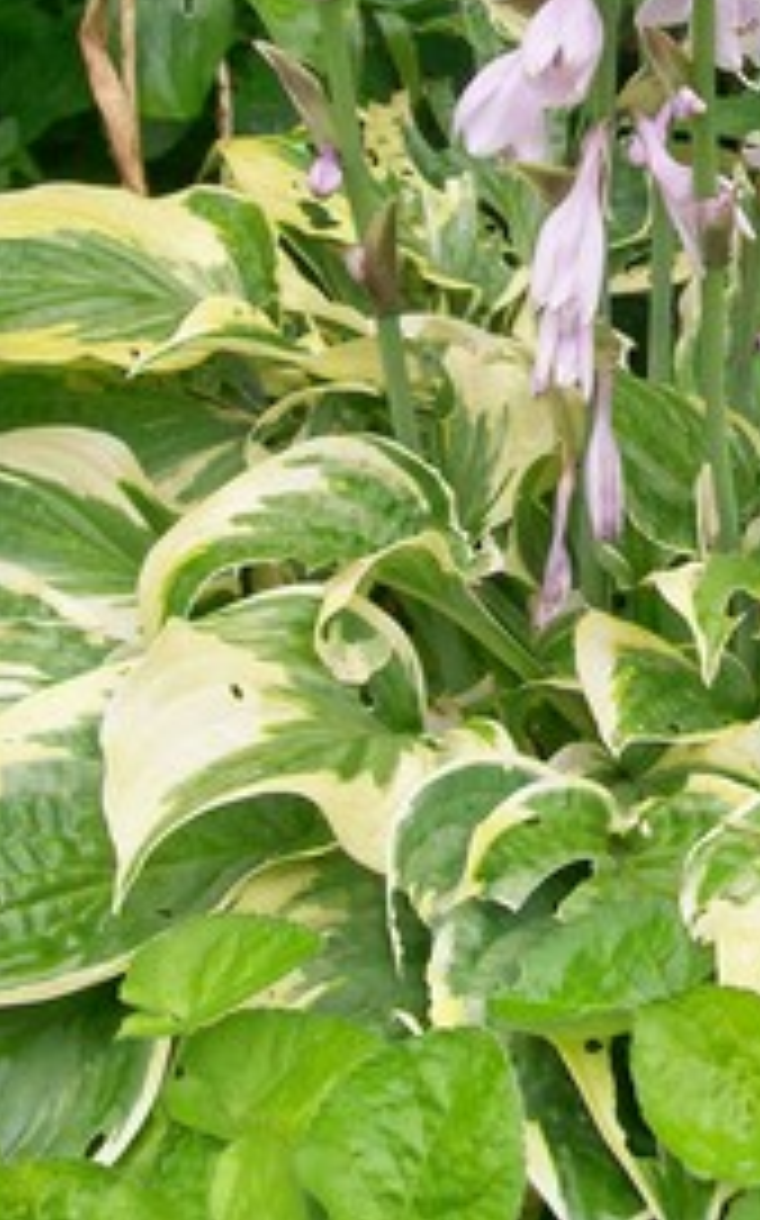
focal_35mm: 62
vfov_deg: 32.1
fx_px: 2058
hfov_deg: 20.6
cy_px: 234
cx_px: 661
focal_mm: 6
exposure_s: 1/389
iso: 80
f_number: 2.7
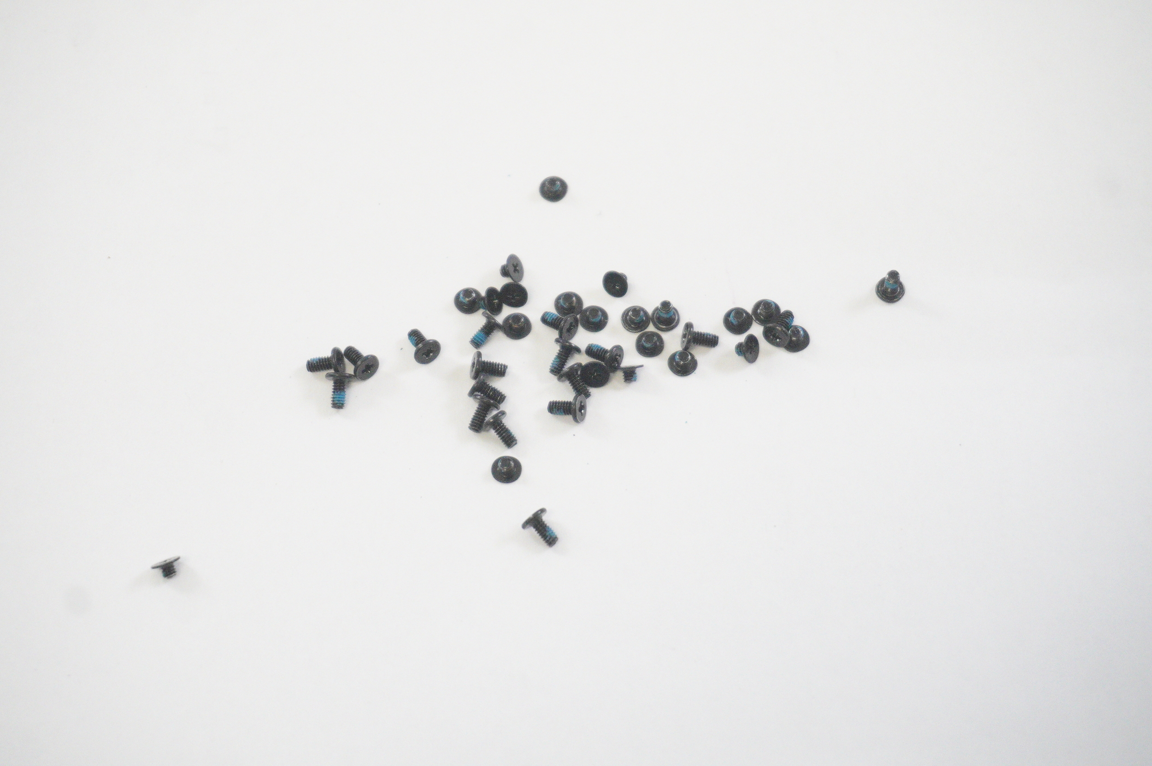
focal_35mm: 70
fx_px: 2254
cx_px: 576
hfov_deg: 28.7
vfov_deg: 19.3
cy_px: 383
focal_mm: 47
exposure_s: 1/250
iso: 6400
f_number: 5.6
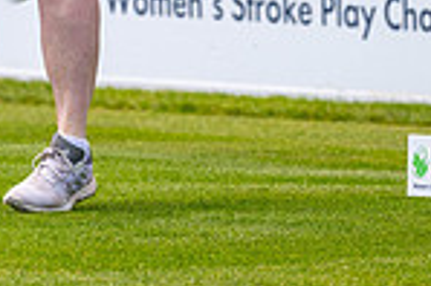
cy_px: -253
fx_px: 13992
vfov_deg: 1.2
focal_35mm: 1170
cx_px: 32
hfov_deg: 1.8
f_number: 5
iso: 200
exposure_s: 1/1000
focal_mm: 300
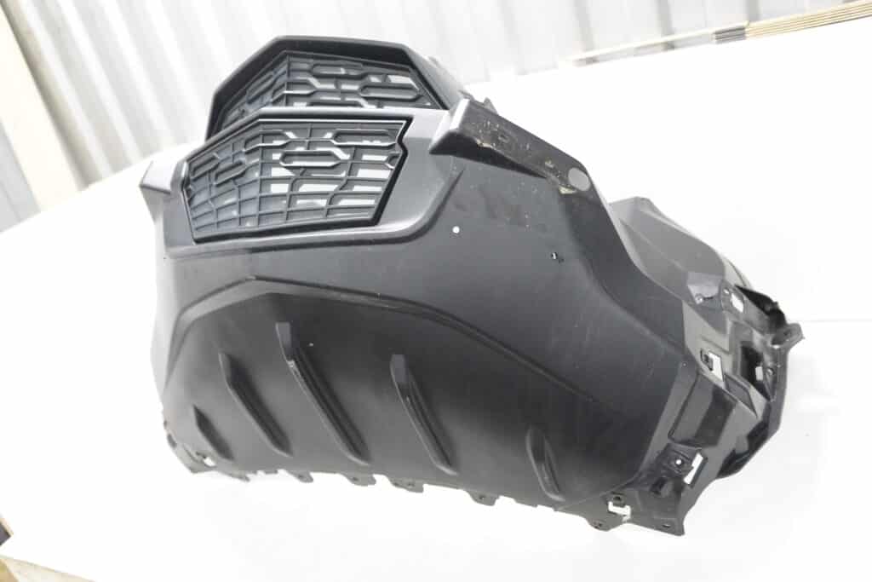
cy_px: 291
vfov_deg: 45.7
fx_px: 690
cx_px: 436
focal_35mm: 28
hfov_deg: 64.5
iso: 1250
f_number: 3.5
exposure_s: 1/60
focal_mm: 19
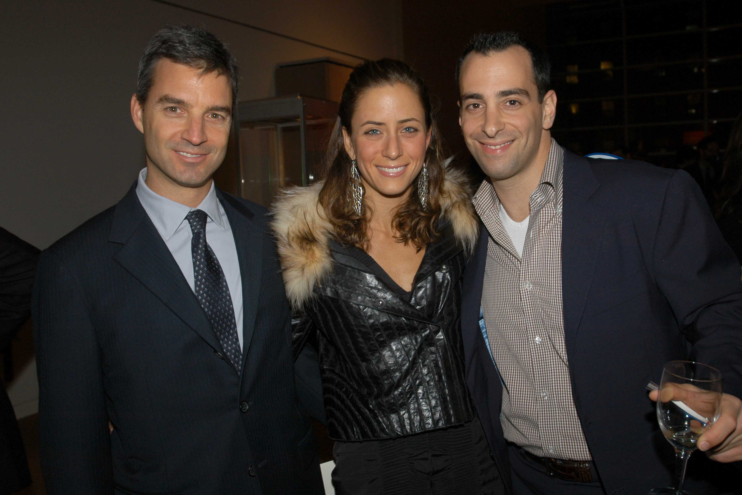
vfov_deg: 45.7
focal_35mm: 28
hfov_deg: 64.6
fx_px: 587
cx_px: 371
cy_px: 248
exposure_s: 1/60
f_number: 5
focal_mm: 19
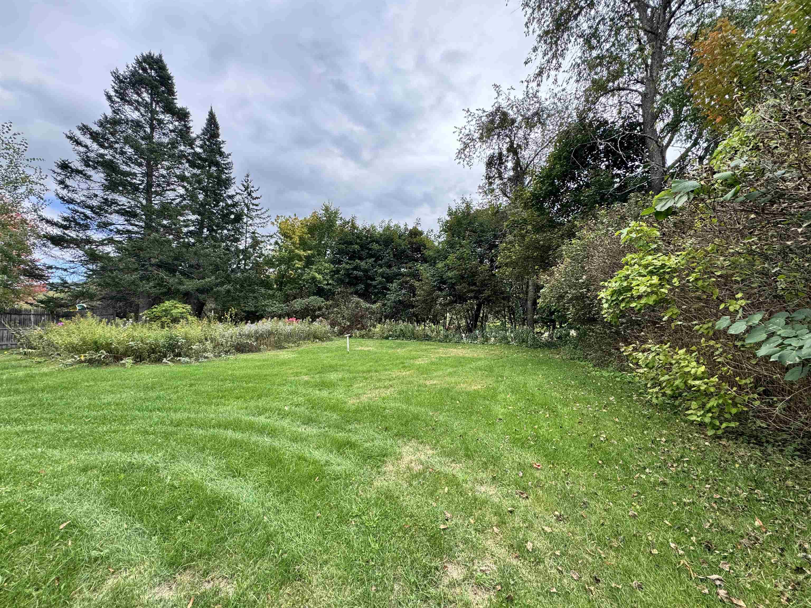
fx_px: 328
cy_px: 304
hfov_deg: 102.1
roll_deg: -0.4
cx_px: 406
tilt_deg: +1.9
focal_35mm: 14
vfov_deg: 85.7
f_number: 2.2
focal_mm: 2.22
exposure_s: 1/361
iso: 40
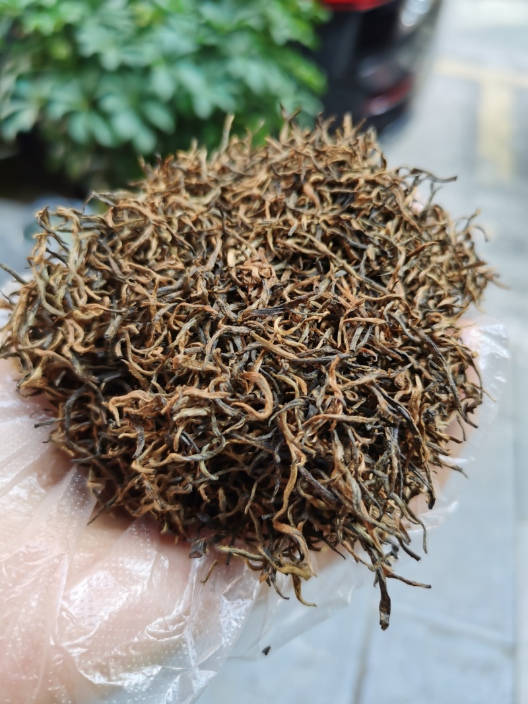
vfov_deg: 65.3
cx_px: 264
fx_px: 549
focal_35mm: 27
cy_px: 352
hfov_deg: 51.3
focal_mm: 5.58
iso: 50
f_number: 1.8
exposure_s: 1/133
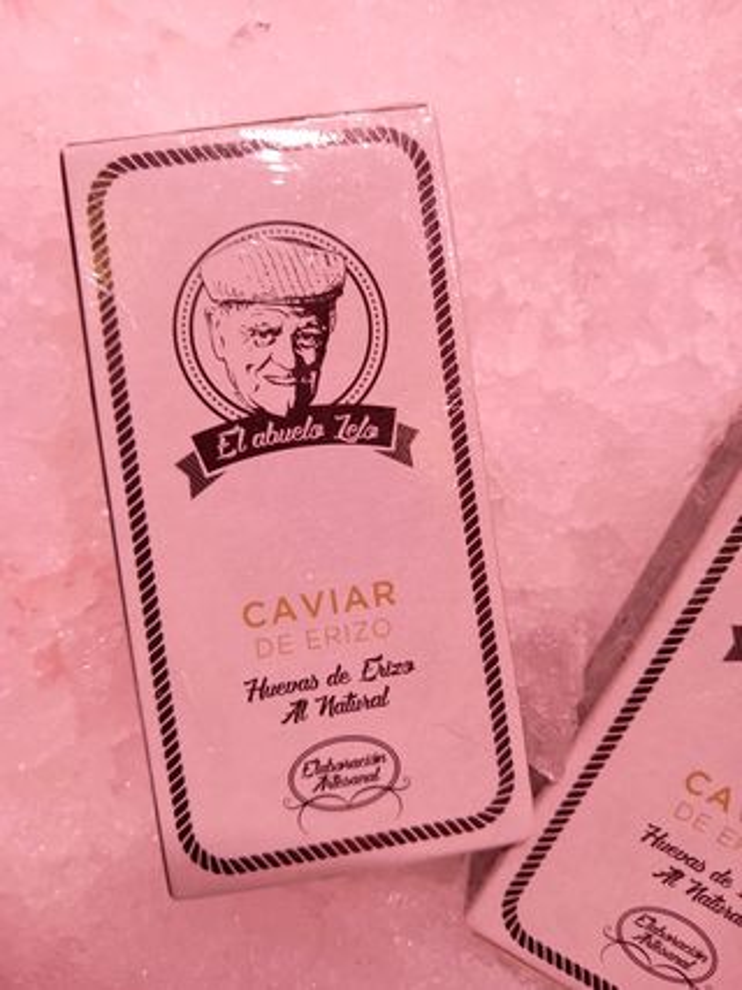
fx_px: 772
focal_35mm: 27
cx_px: 371
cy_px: 495
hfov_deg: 51.3
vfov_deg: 65.3
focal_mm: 4
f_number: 1.8
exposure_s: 1/112
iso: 20
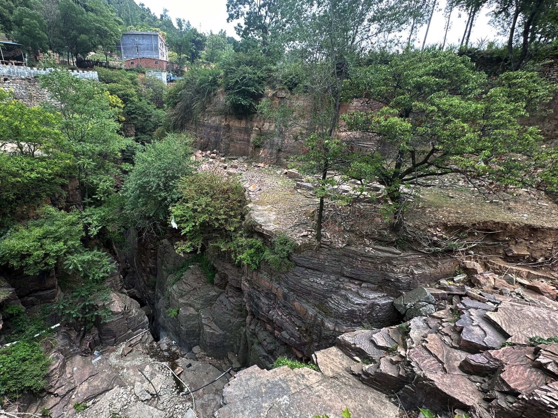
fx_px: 274
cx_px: 225
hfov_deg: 90.0
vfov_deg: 74.7
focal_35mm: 17
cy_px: 215
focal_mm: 2.22
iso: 40
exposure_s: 1/196
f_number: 2.2
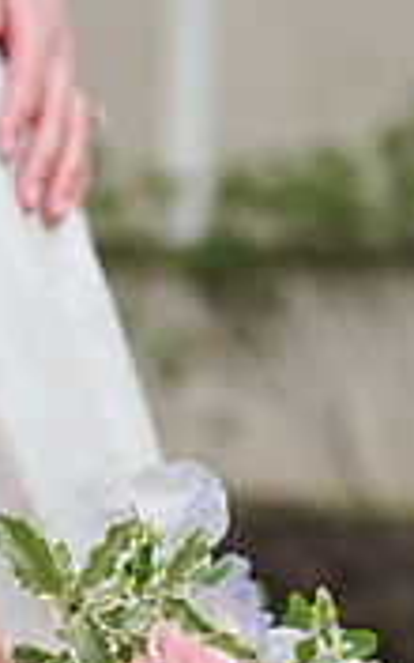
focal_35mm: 130
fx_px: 2347
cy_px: 814
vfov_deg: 15.4
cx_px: 128
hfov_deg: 10.1
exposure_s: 1/400
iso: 100
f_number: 3.5
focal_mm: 50
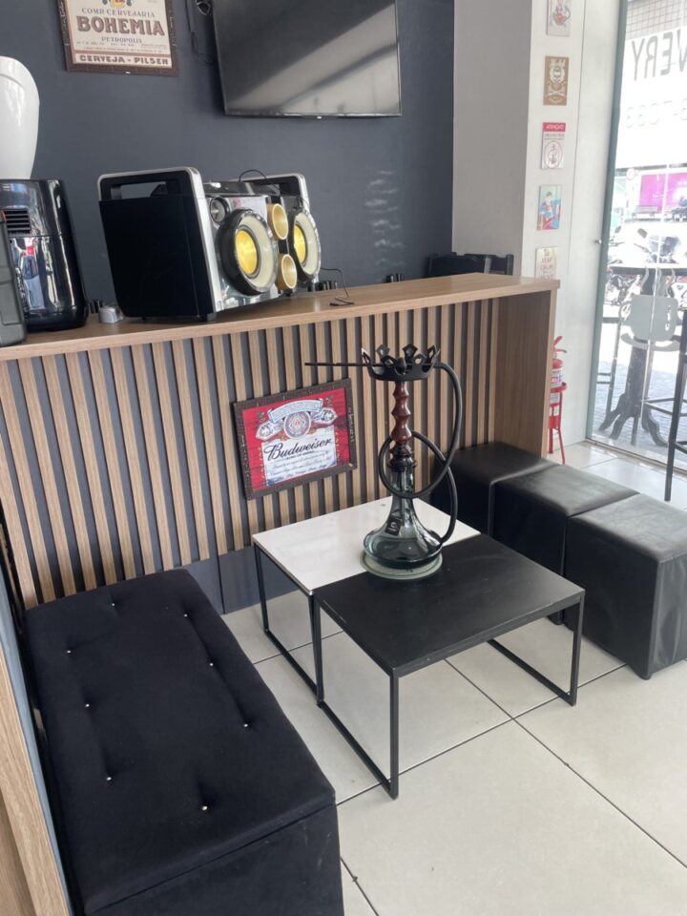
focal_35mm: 26
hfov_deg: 53.1
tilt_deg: -19.0
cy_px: 458
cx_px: 344
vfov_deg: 67.3
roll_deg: +3.1
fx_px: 688
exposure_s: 1/120
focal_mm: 4.2
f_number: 1.6
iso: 100
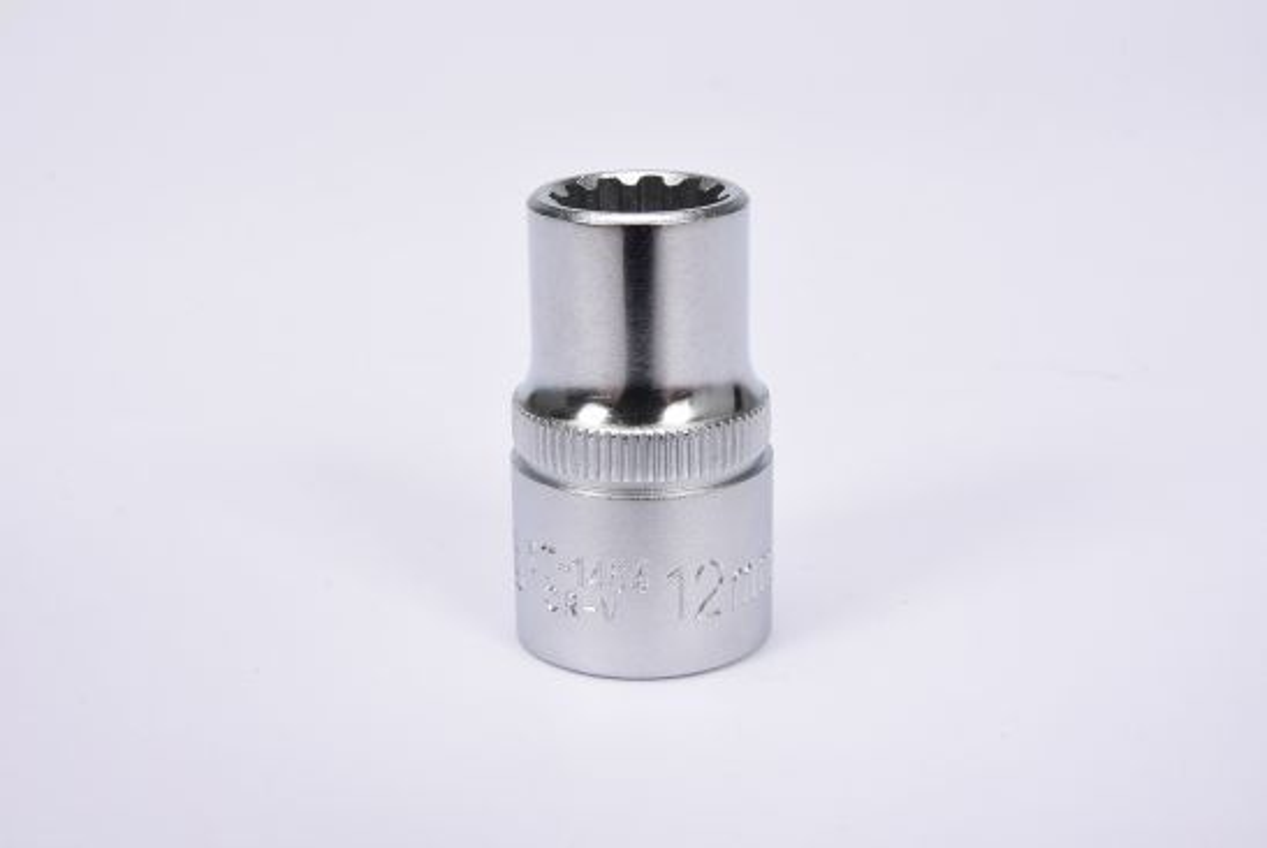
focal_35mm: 75
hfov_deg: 27.0
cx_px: 634
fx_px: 2642
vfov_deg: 18.2
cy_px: 424
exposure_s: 1/125
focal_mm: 50
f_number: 18
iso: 250
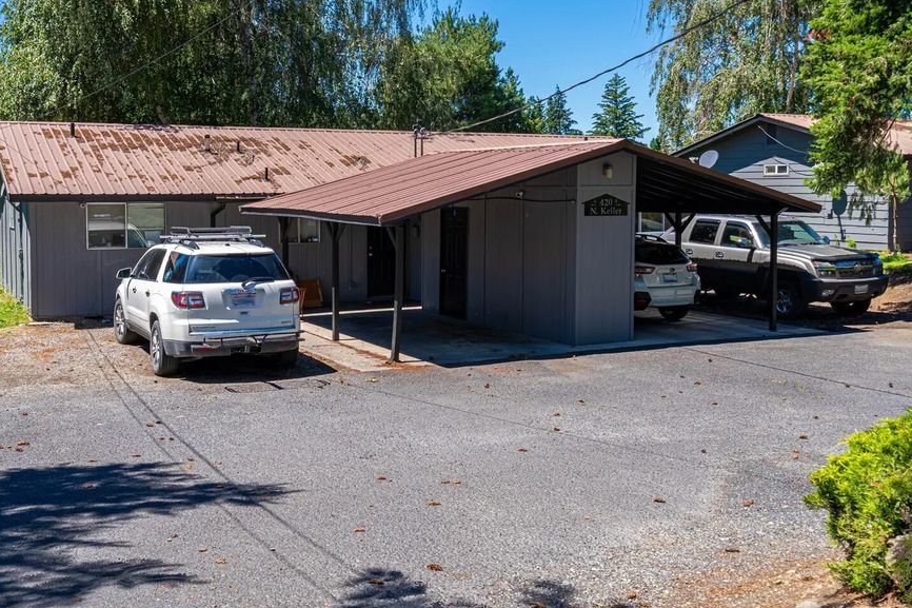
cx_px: 408
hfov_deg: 49.5
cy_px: 281
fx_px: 988
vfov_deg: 34.2
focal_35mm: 39
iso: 200
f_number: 10
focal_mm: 33
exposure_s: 1/1250
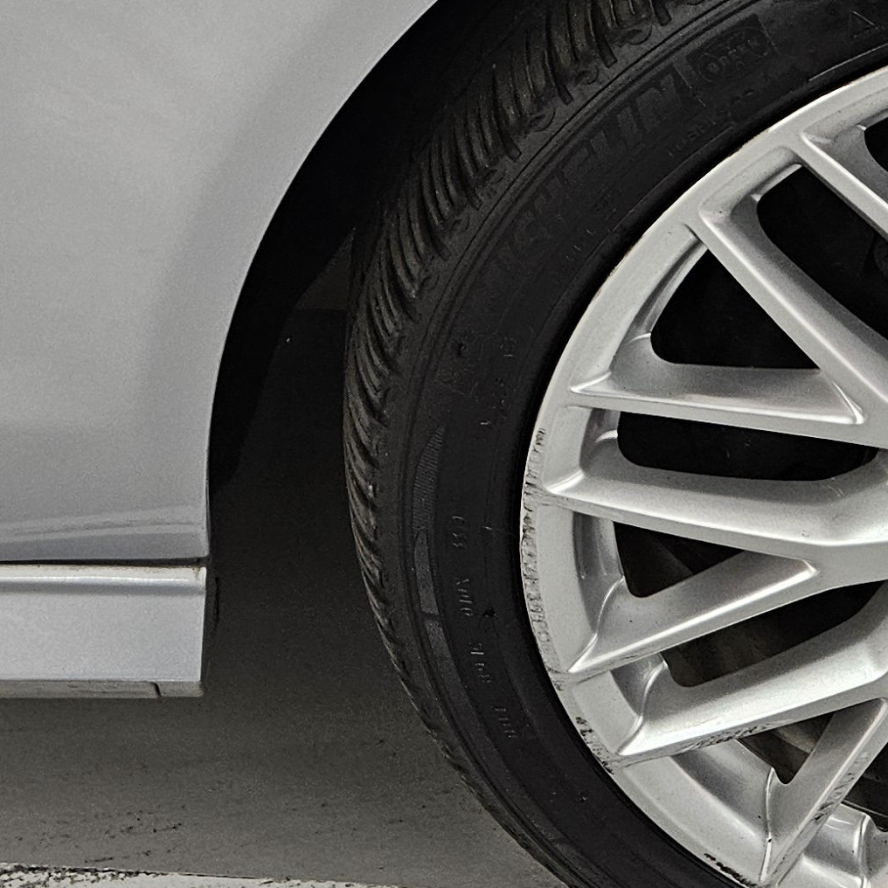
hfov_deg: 21.6
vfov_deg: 20.1
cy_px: -220
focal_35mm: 80
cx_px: 345
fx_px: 2322
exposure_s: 1/120
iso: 320
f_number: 1.8
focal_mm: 5.4
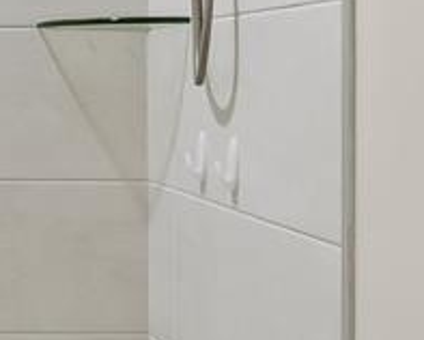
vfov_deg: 20.8
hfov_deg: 23.9
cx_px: -75
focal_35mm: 73
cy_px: 86
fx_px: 917
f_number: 8
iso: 400
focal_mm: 10
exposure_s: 1/20
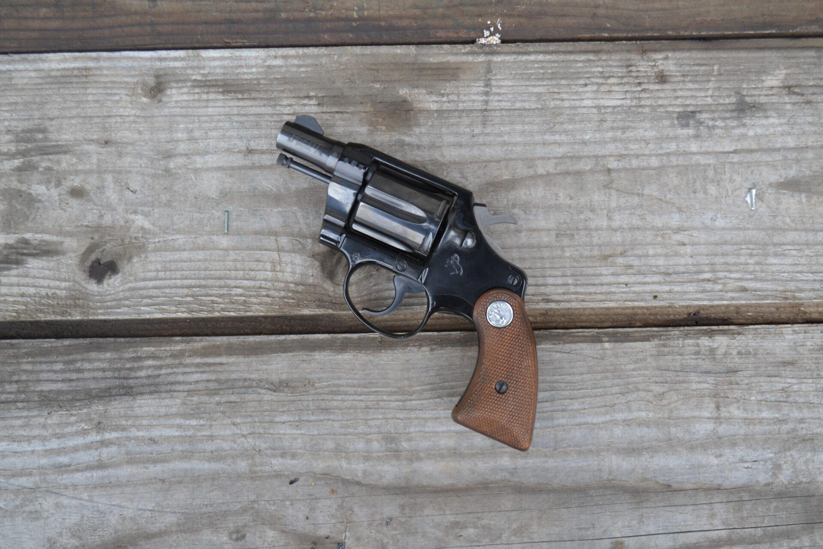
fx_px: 994
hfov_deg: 45.0
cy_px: 274
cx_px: 412
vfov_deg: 30.8
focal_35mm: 44
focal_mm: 29
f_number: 4.5
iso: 400
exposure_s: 1/80
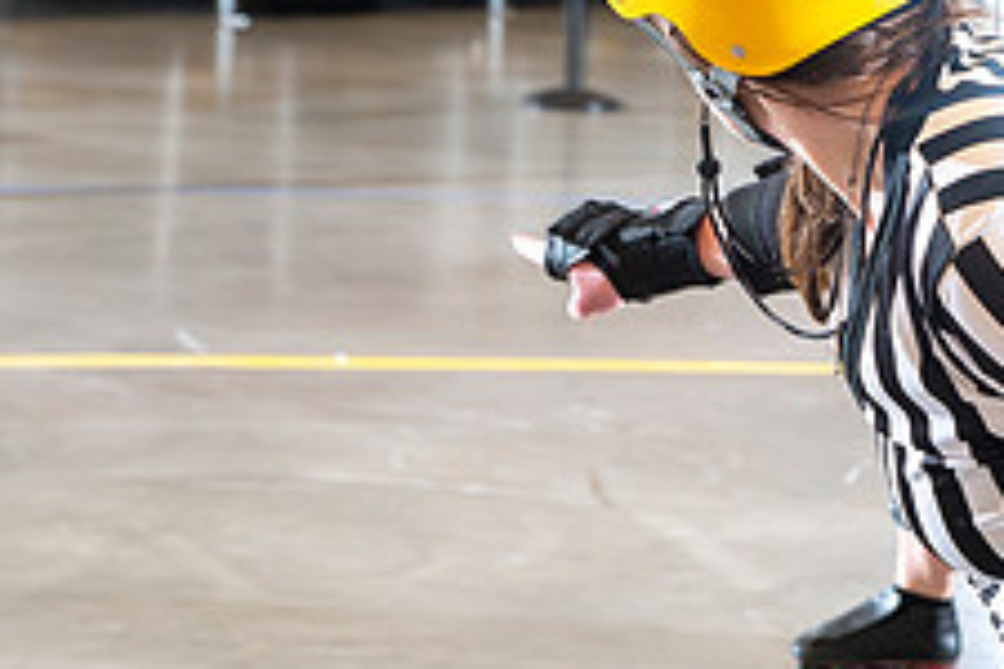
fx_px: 4406
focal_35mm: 158
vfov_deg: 8.7
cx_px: 1104
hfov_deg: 12.8
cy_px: 315
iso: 500
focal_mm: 50
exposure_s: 1/160
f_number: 5.6
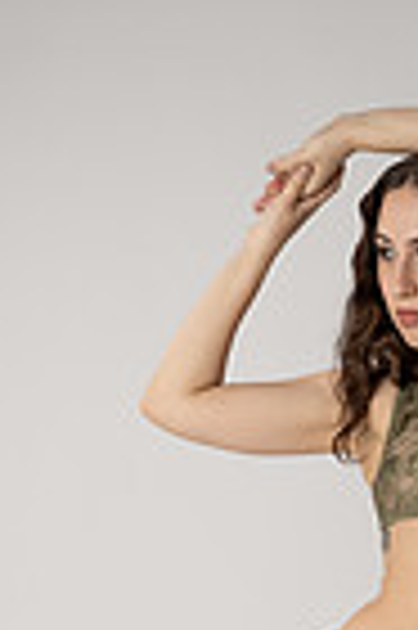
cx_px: 467
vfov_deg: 14.9
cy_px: 896
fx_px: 2252
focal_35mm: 129
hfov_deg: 10.5
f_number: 5
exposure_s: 1/200
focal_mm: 40
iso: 200
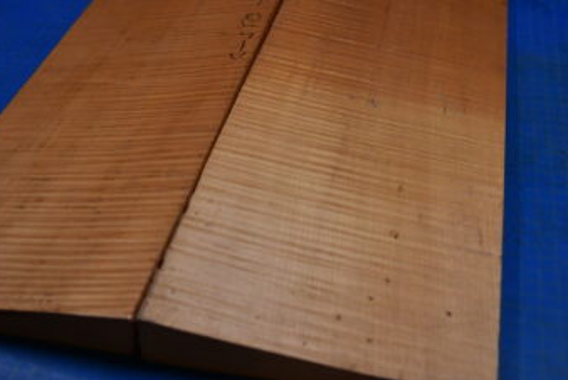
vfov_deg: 26.0
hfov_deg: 38.1
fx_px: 821
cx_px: 262
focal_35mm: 52
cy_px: 157
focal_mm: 22
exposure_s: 1/100
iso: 2000
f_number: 8
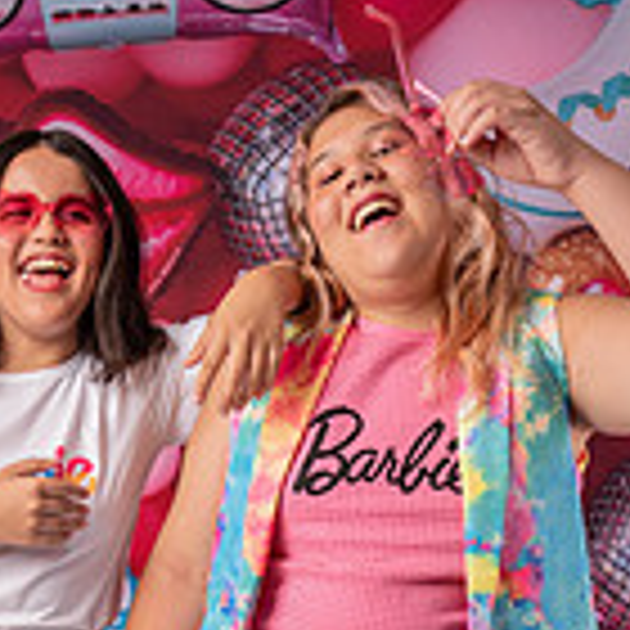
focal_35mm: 115
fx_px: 2368
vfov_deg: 14.5
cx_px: 122
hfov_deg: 15.1
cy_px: 824
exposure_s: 1/100
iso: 125
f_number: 4.5
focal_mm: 42
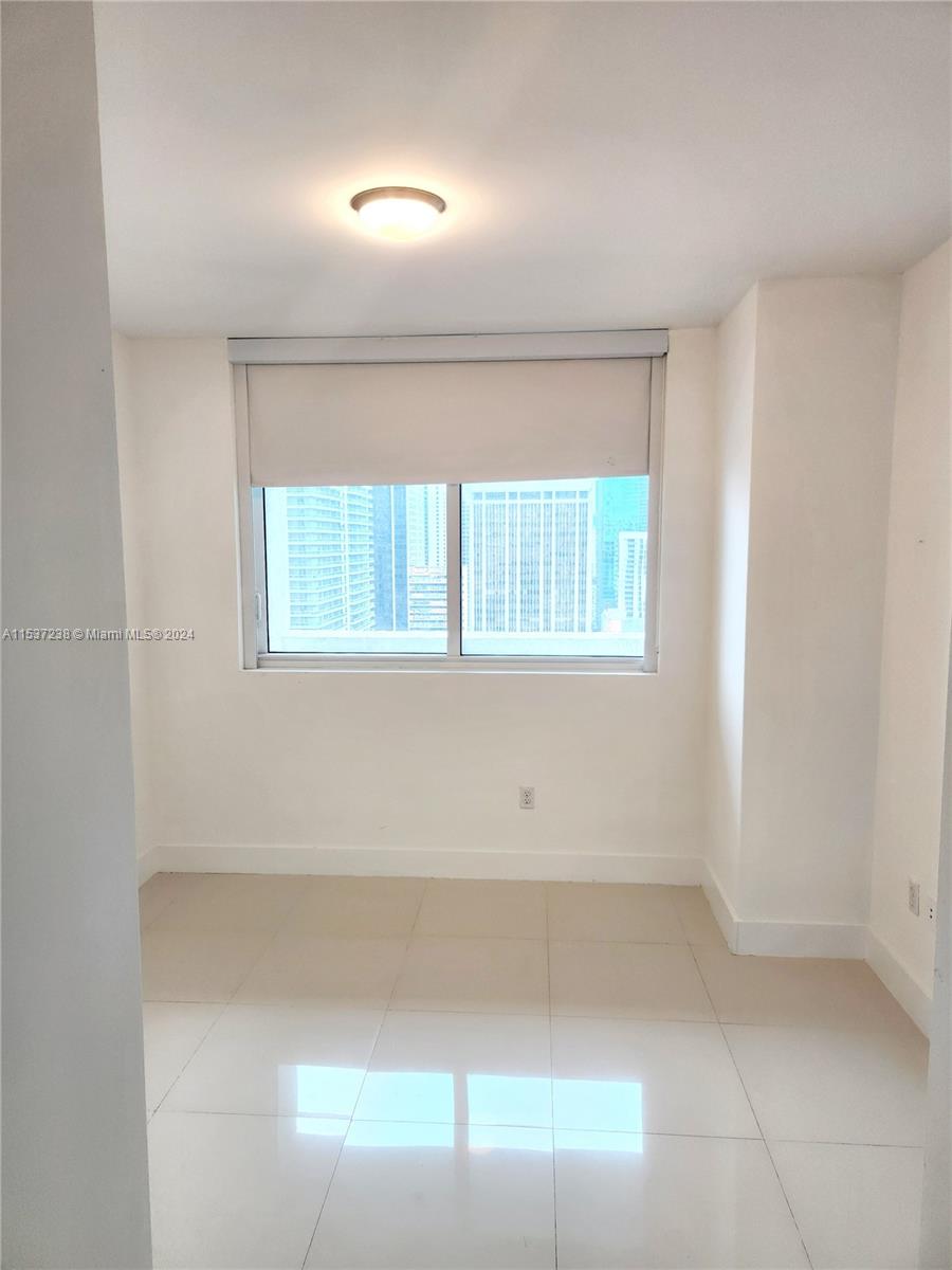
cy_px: 635
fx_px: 843
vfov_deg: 73.9
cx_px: 476
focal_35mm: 23
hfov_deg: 58.9
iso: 100
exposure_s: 1/182
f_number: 1.8
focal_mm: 5.4
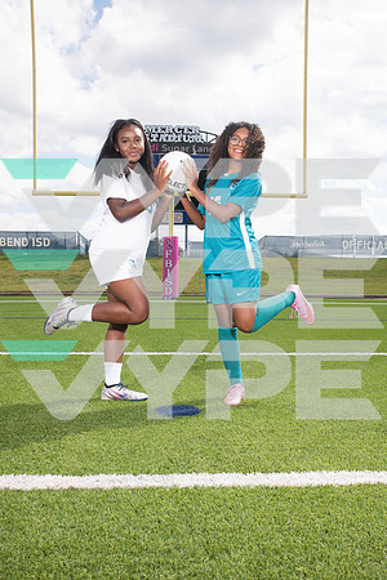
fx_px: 516
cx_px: 194
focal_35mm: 32
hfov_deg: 41.1
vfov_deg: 58.7
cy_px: 290
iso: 125
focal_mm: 32
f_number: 7.1
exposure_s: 1/400
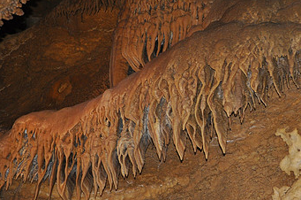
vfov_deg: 21.2
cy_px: 116
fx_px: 533
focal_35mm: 64
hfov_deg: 31.3
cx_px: 196
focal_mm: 25
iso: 800
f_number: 4
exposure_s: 1/60
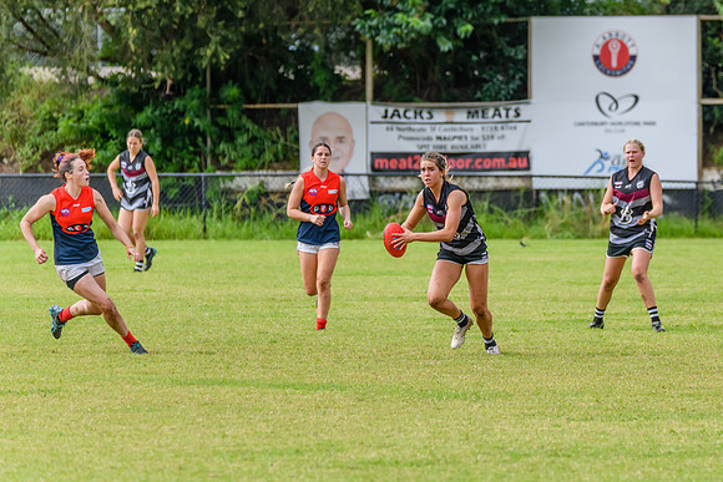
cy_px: 184
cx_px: 483
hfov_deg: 4.3
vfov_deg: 2.8
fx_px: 9729
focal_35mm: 484
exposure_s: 1/1600
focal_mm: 350
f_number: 7.1
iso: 800
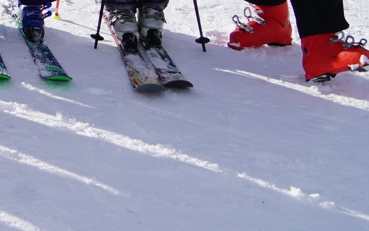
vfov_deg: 11.4
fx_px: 1046
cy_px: -224
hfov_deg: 16.7
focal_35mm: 104
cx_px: -292
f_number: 5
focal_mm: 26
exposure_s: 1/800
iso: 100
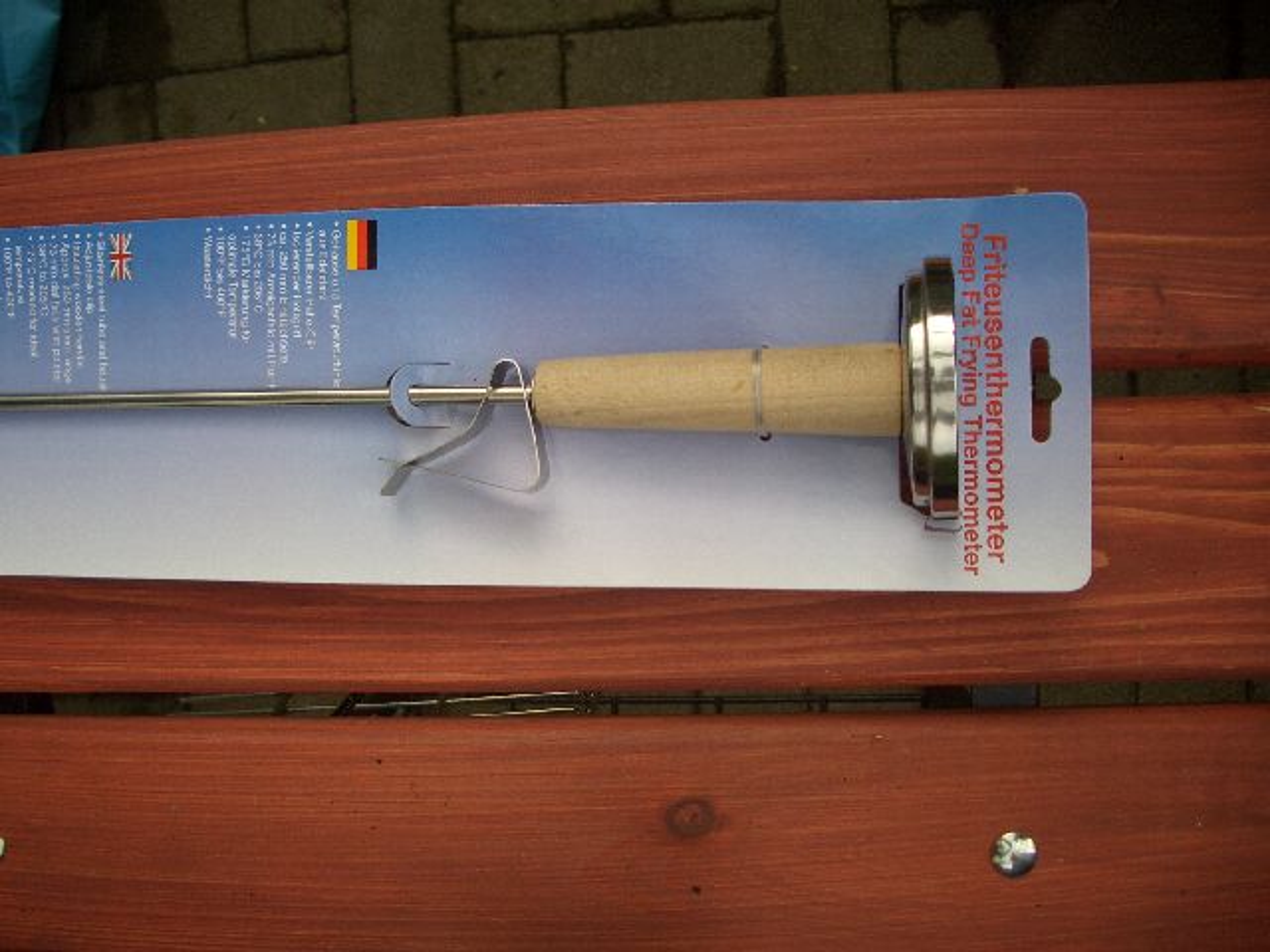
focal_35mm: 35
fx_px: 1284
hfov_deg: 52.6
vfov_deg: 40.7
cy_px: 476
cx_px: 635
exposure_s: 1/500
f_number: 2.6
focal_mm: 5.8
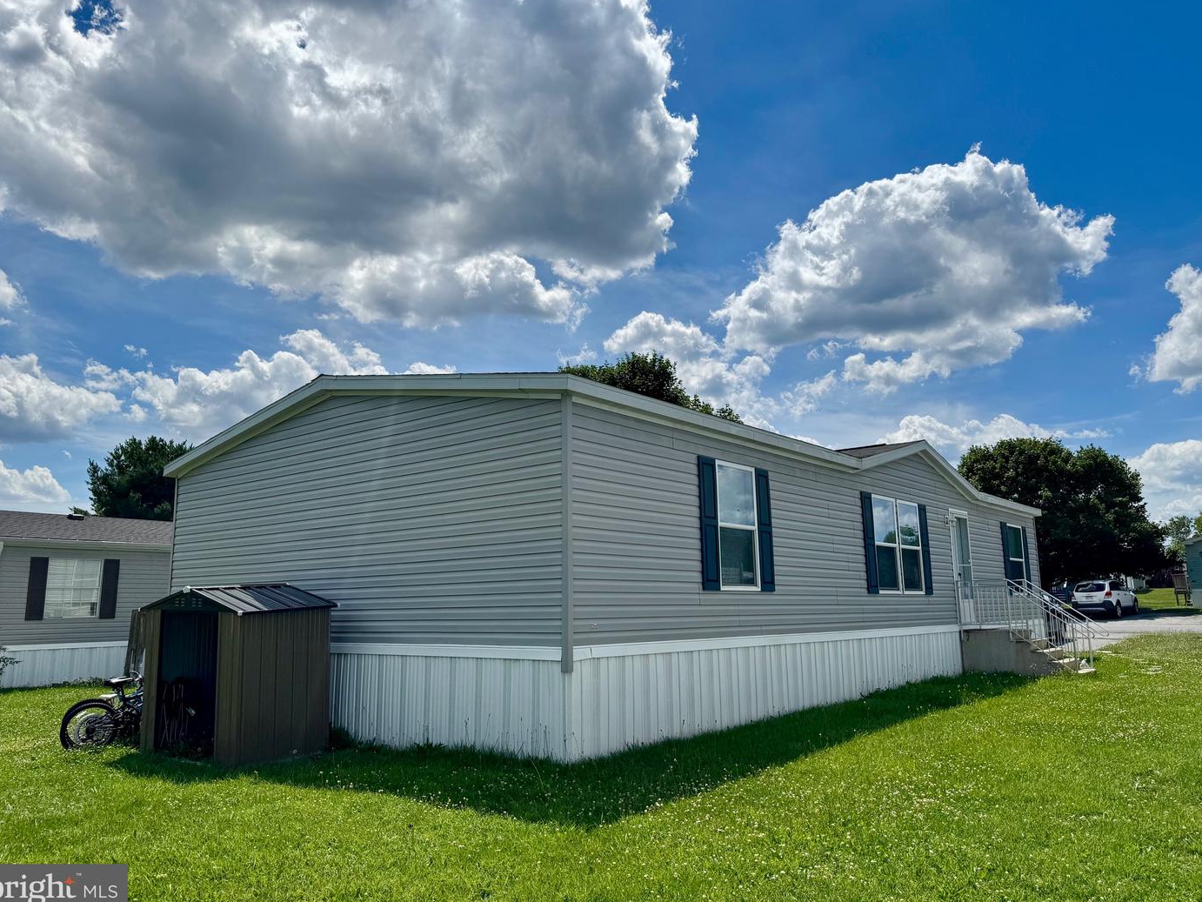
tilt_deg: +9.8
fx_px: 868
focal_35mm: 25
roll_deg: +0.2
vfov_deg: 54.9
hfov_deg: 69.4
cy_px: 444
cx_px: 601
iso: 80
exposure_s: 1/12346
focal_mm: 6.76
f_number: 1.78
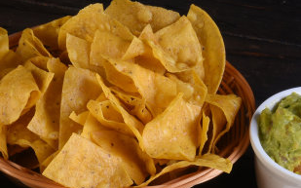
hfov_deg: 22.7
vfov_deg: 13.4
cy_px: 296
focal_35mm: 91
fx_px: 746
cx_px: 106
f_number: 16
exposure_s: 1/100
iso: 200
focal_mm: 45
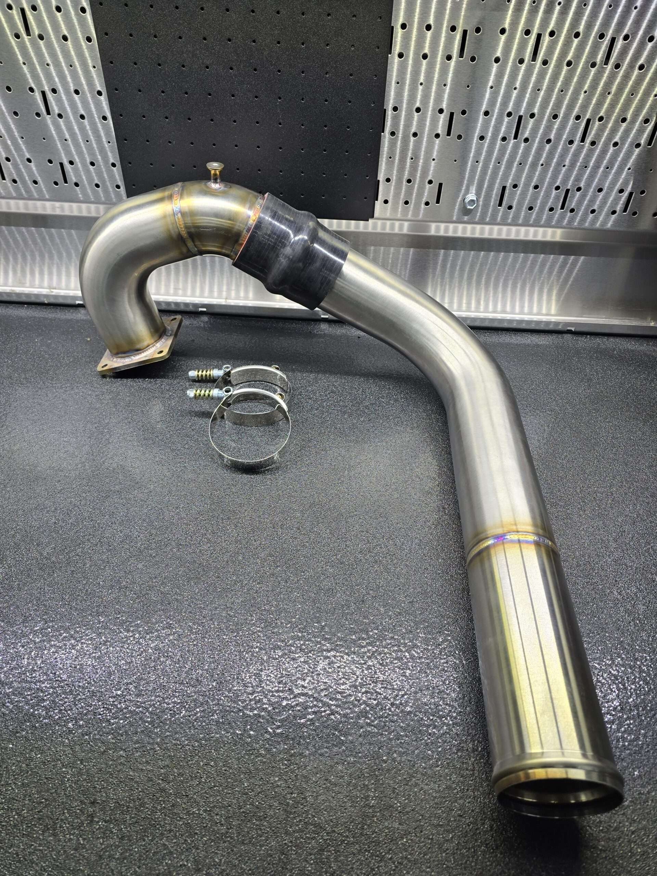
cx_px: 328
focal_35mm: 23
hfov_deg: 58.9
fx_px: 582
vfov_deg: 73.9
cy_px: 438
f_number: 1.7
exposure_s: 1/120
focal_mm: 6.3
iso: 80
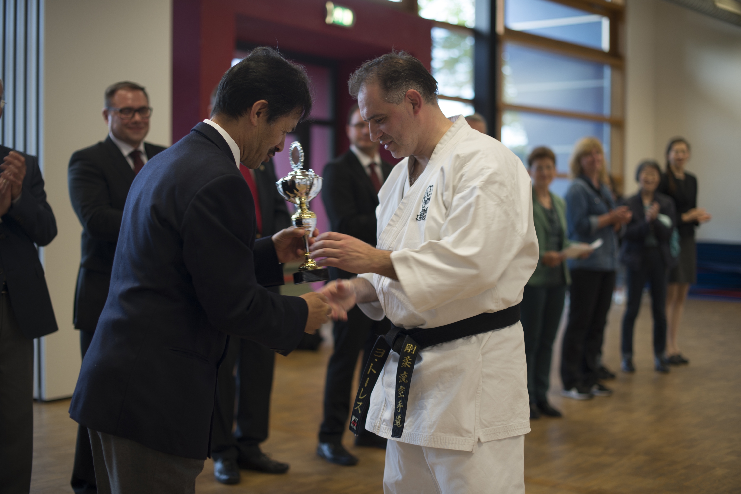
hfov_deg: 39.6
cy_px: 247
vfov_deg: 27.0
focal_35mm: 50
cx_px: 370
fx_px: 1029
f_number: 2.2
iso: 100
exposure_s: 1/50
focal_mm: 50
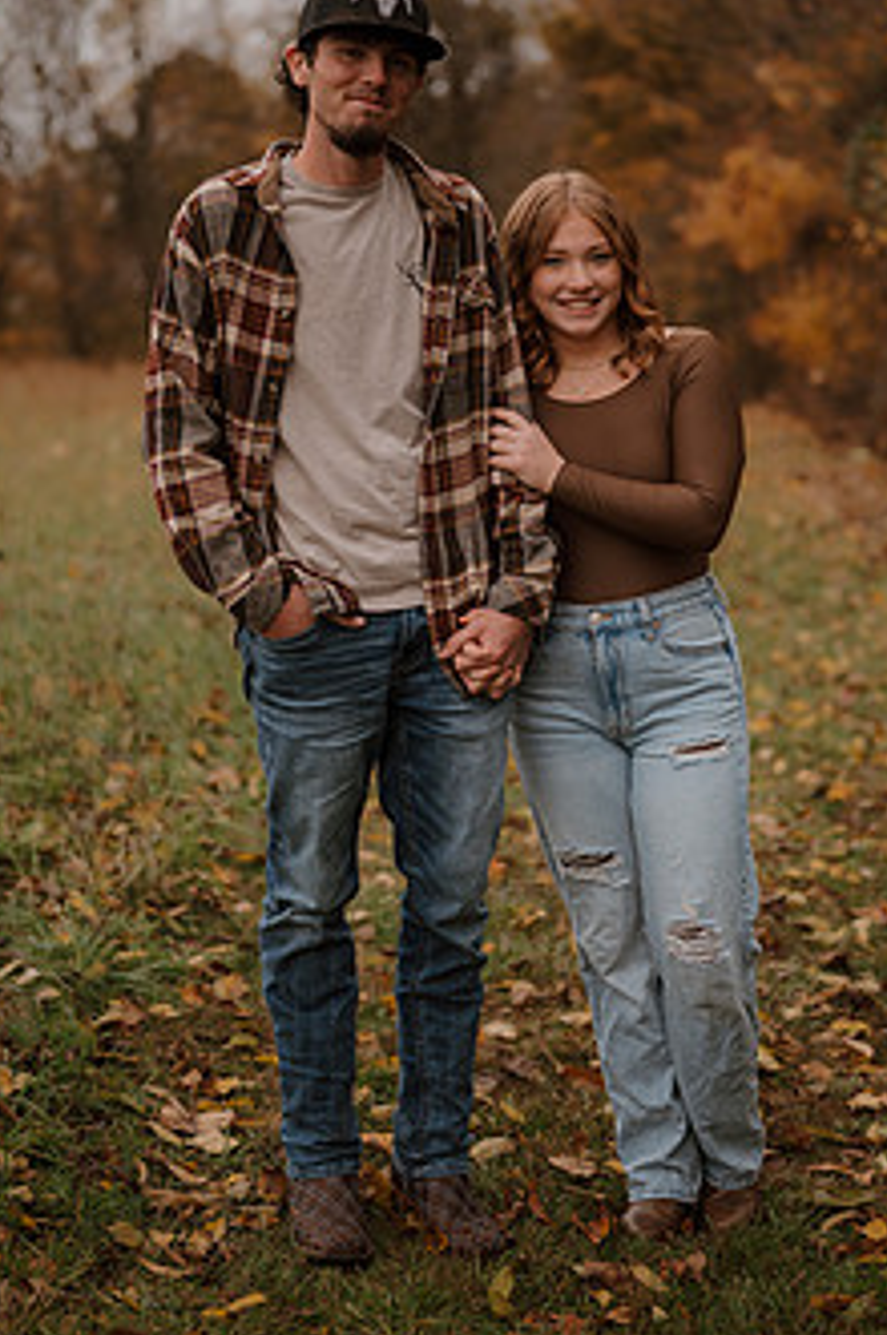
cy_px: 549
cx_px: 510
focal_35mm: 68
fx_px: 2518
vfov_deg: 29.6
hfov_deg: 20.0
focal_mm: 50
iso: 320
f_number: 1.8
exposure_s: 1/320
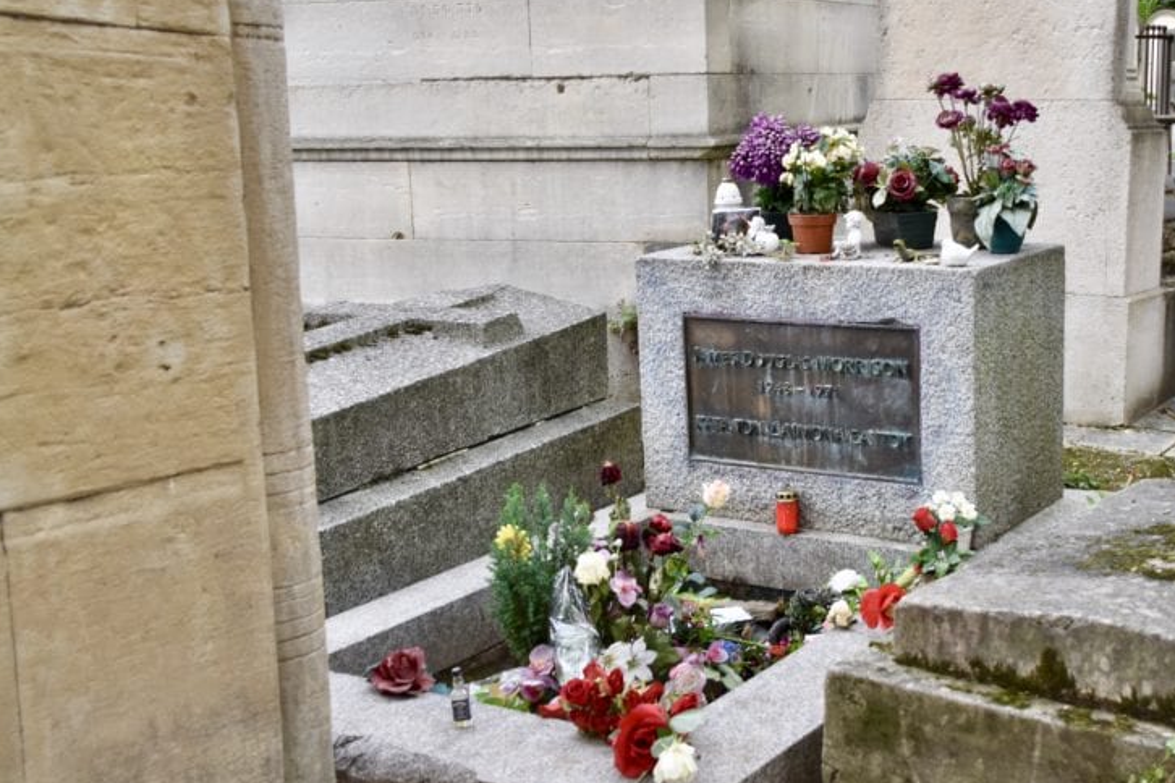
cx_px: 777
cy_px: 404
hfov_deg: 35.9
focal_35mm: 55
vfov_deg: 24.6
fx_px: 1795
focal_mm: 26
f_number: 6.3
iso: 200
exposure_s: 1/160
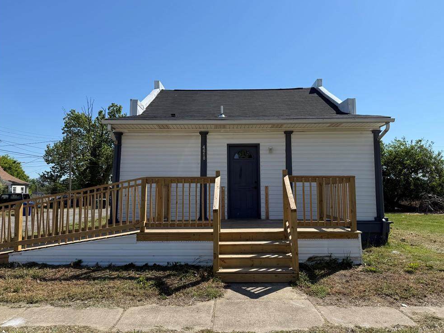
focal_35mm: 25
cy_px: 165
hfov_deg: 69.4
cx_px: 228
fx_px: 321
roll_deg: -0.4
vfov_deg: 54.9
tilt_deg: +4.4
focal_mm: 6.76
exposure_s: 1/5714
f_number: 1.78
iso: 80
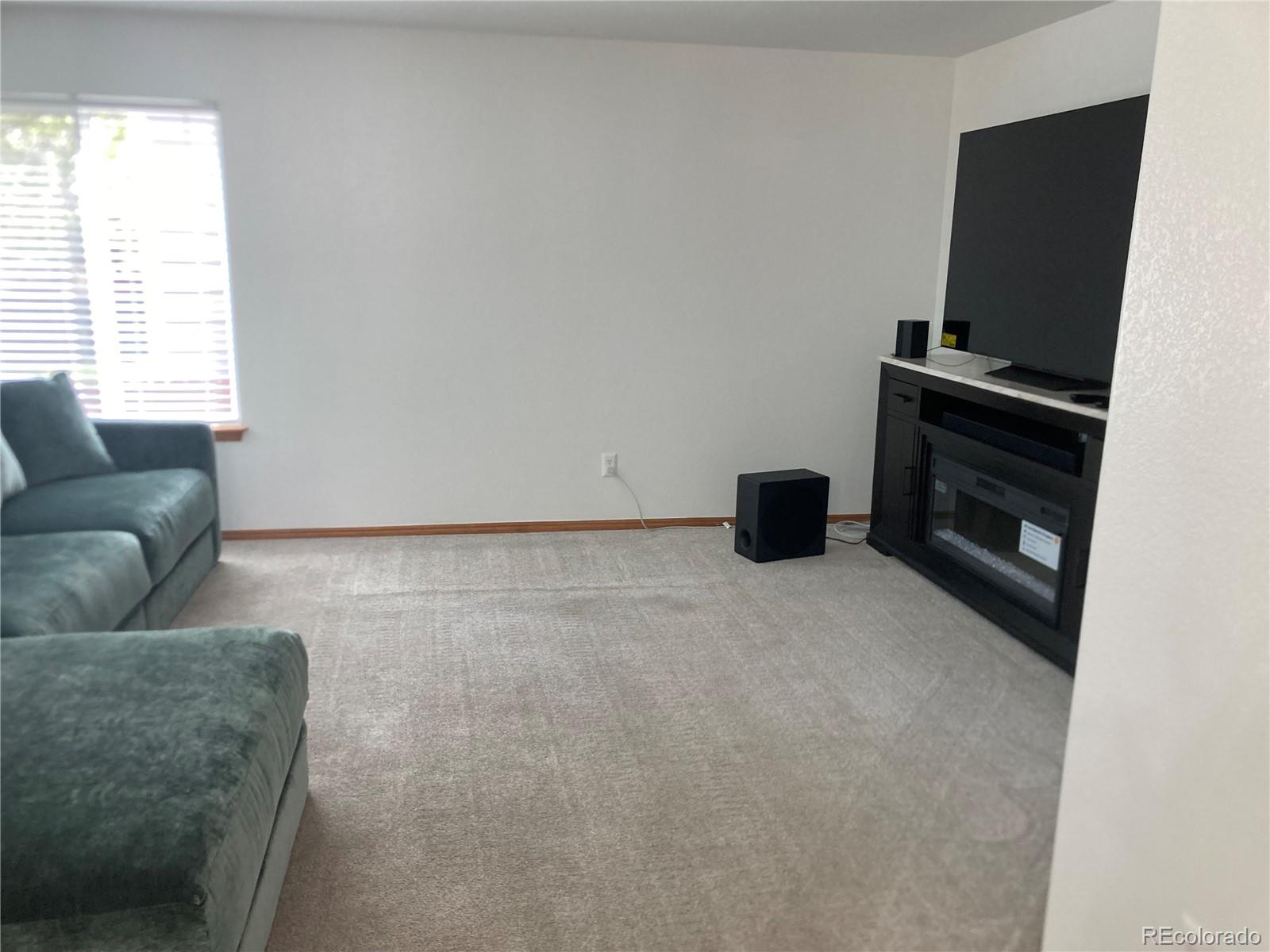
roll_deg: +0.0
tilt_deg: -12.6
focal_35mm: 28
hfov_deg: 63.4
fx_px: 1027
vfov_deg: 49.7
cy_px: 476
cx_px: 635
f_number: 1.8
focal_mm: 3.99
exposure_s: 1/60
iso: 80
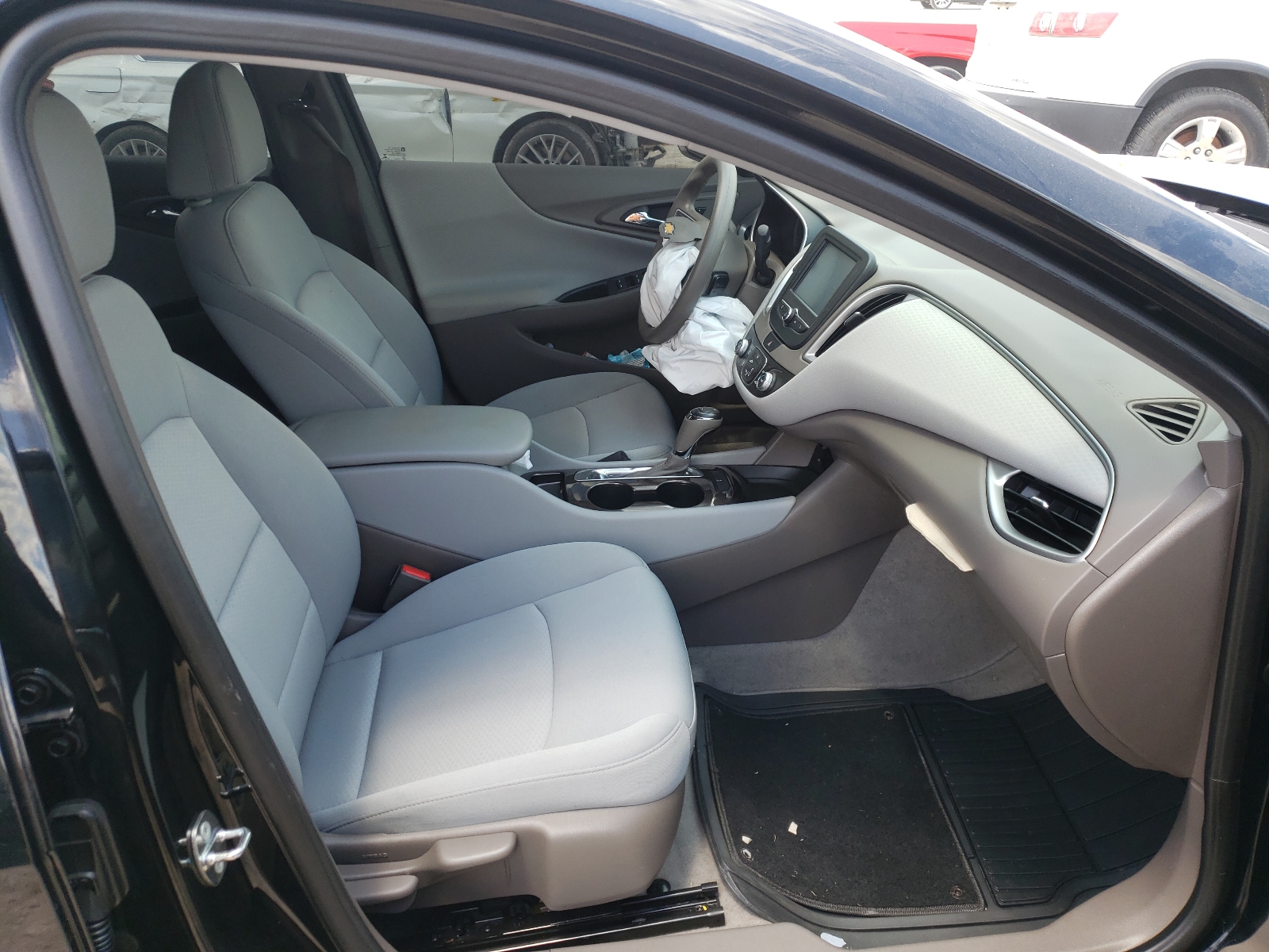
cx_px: 634
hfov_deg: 67.3
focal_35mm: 26
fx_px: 953
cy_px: 476
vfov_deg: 53.1
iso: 50
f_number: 1.5
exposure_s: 1/303
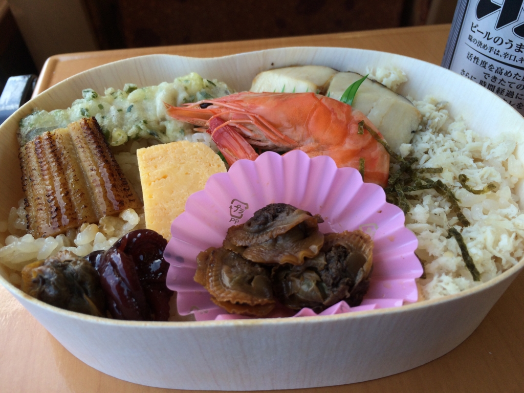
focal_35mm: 29
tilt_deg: -45.6
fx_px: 439
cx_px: 262
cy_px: 196
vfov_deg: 48.2
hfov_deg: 61.7
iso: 32
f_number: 2.2
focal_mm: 4.15
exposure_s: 1/237
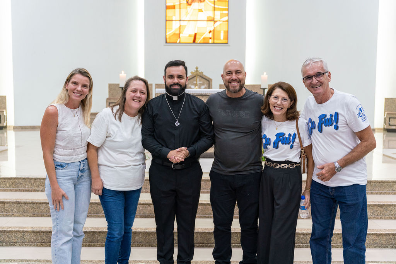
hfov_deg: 49.3
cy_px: 132
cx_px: 198
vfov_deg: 34.1
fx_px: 431
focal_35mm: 39
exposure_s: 1/125
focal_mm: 39.2
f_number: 2.8
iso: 1600
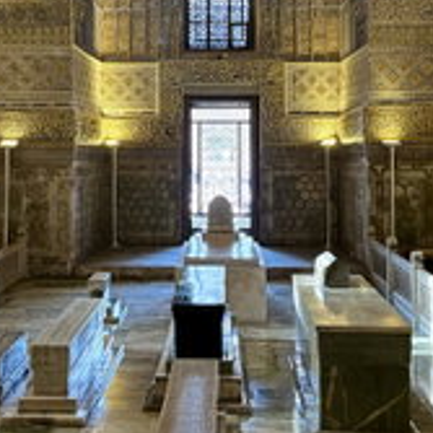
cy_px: 101
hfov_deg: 31.1
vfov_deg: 30.5
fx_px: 778
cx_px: 192
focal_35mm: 55
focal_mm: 5.1
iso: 500
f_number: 1.6
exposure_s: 1/52
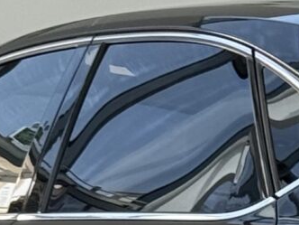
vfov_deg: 4.0
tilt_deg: -4.5
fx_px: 3196
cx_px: 352
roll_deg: -0.3
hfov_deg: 5.3
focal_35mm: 370
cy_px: 273
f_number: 1.78
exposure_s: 1/233
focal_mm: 6.76
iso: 100
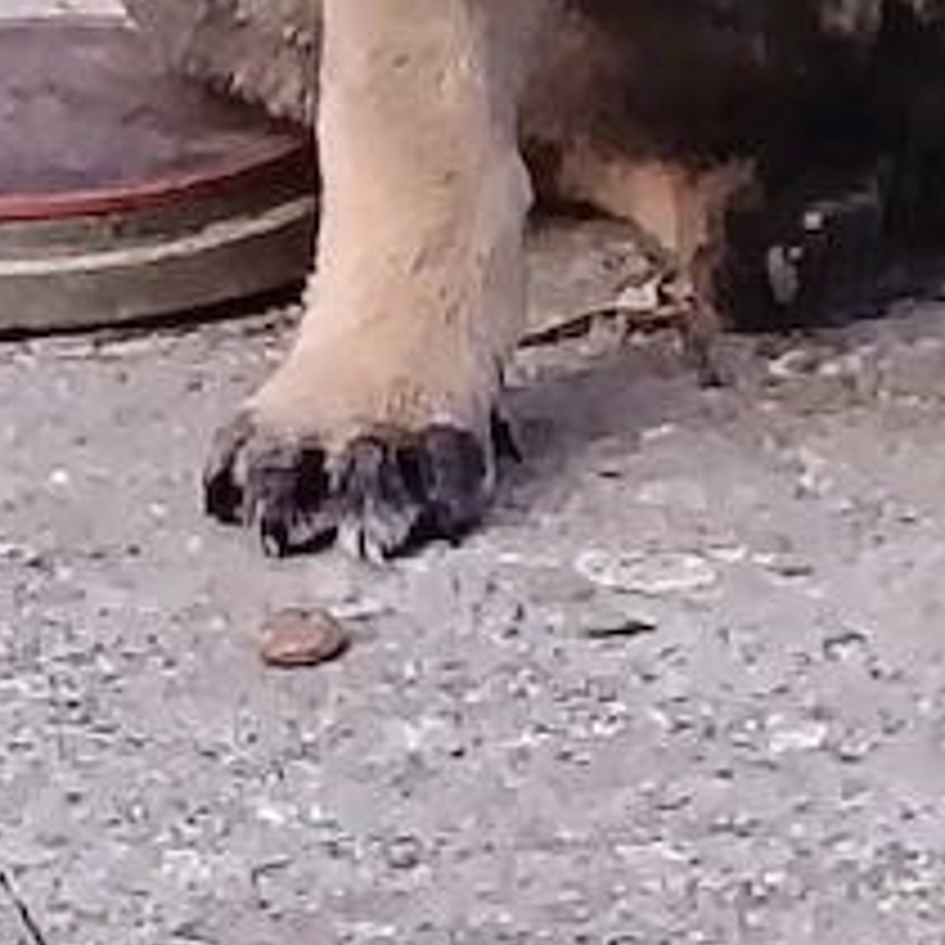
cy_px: 549
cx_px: 248
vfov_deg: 3.5
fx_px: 15289
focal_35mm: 495
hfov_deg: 3.5
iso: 571
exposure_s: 1/100
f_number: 1.75
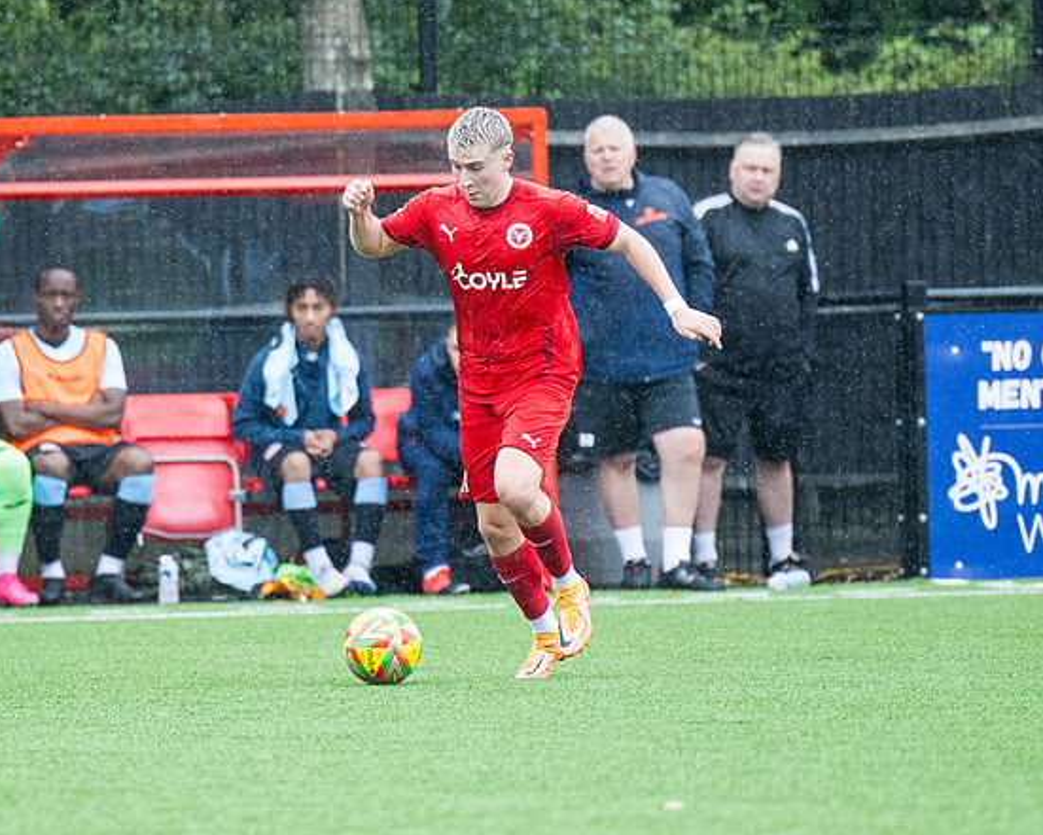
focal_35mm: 615
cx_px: 410
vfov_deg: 2.5
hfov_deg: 3.1
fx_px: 18988
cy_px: 398
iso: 1000
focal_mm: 280
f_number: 4
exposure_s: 1/1000
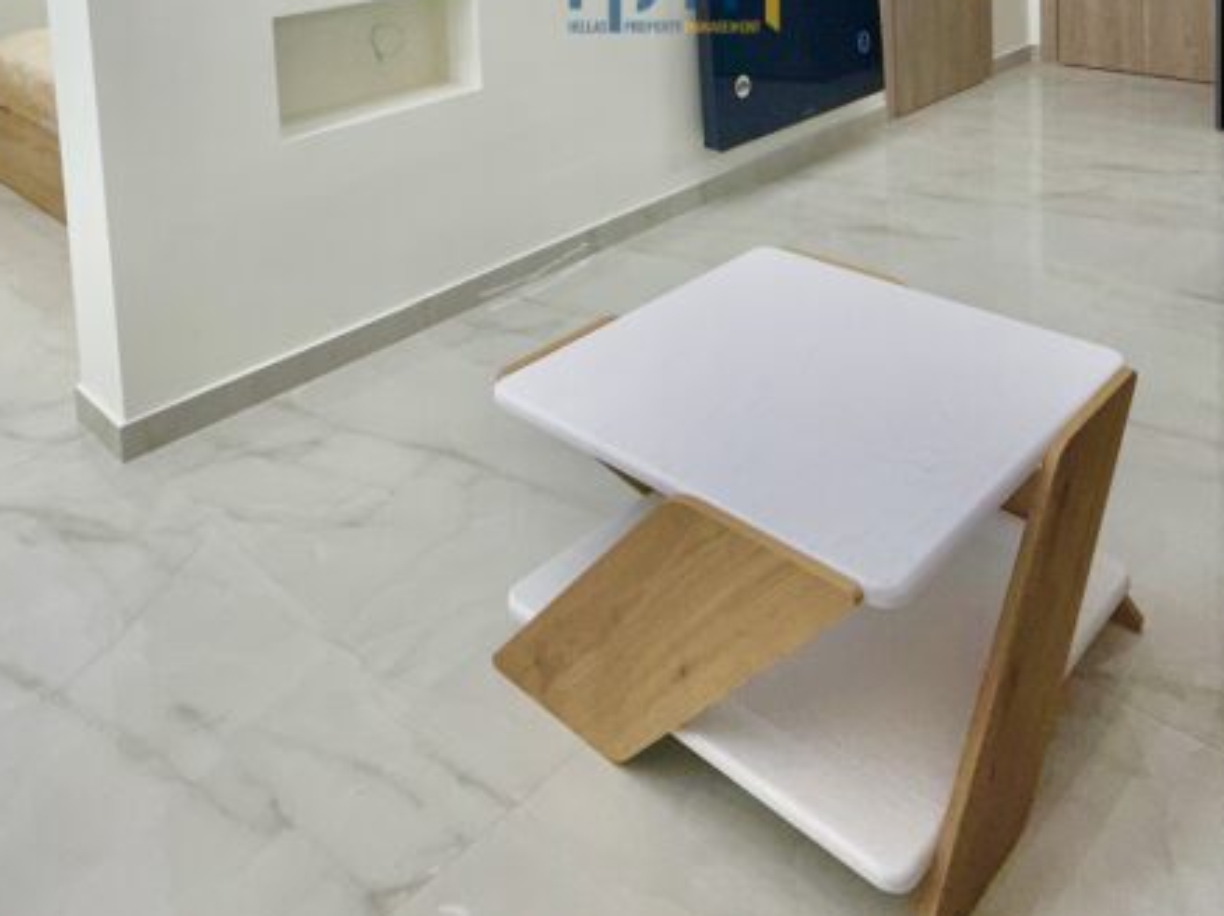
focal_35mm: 32
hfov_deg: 56.8
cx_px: 606
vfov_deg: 36.9
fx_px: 1131
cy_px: -98
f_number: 2.2
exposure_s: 1/100
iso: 80
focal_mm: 2.22
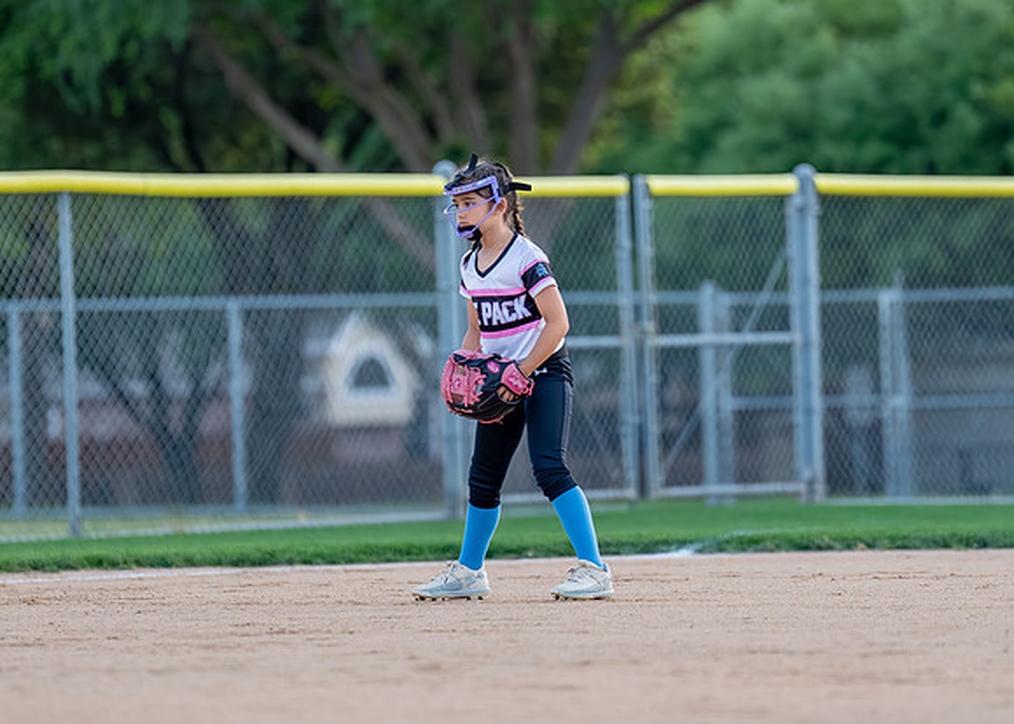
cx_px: 500
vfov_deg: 3.9
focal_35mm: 371
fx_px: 10686
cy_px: 353
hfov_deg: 5.4
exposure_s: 1/1600
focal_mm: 200
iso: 800
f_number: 2.8
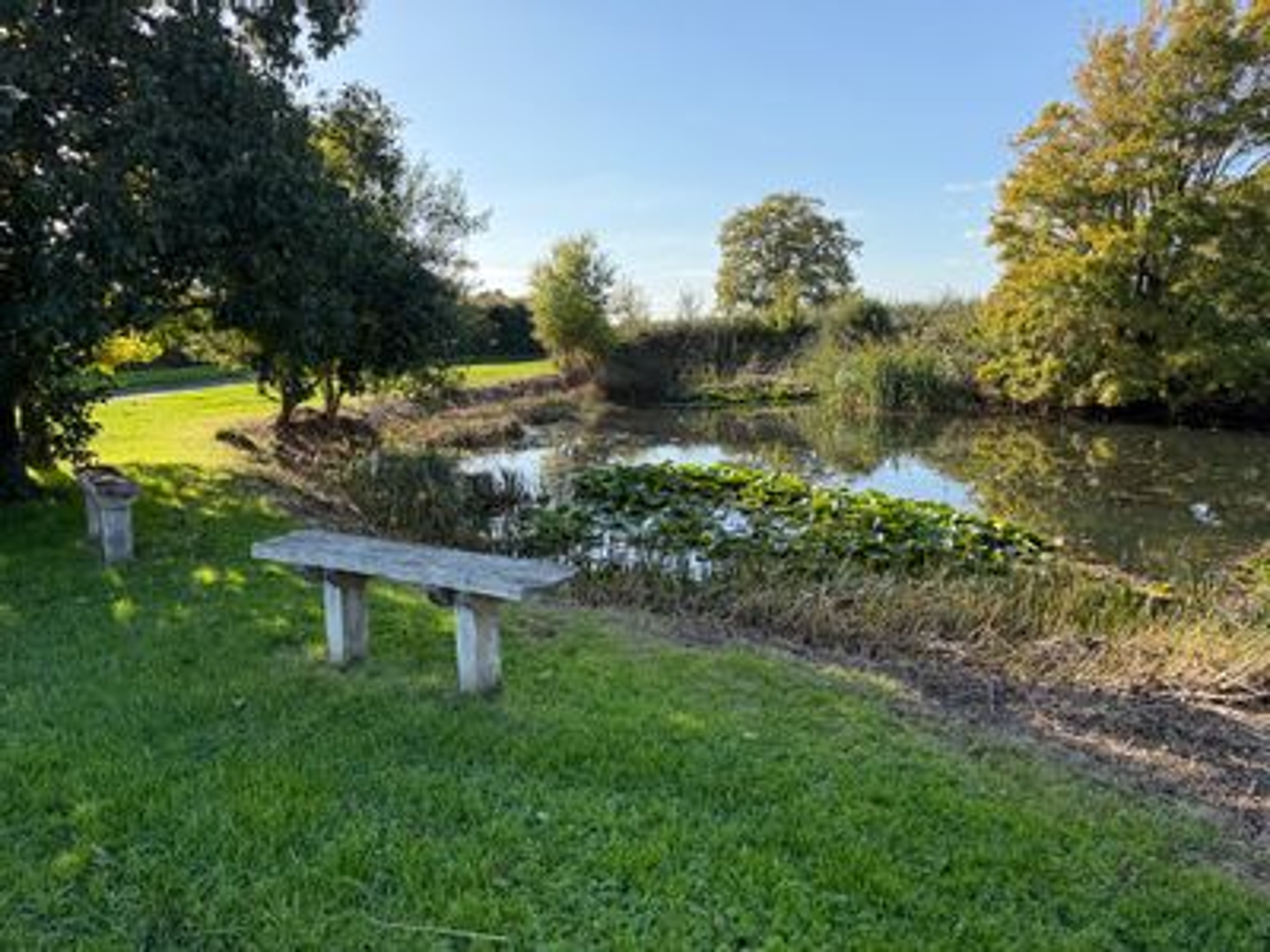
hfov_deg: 71.6
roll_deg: +0.4
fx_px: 881
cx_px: 635
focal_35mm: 24
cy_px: 476
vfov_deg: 56.8
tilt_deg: -8.5
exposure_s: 1/1585
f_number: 1.78
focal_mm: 6.76
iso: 80
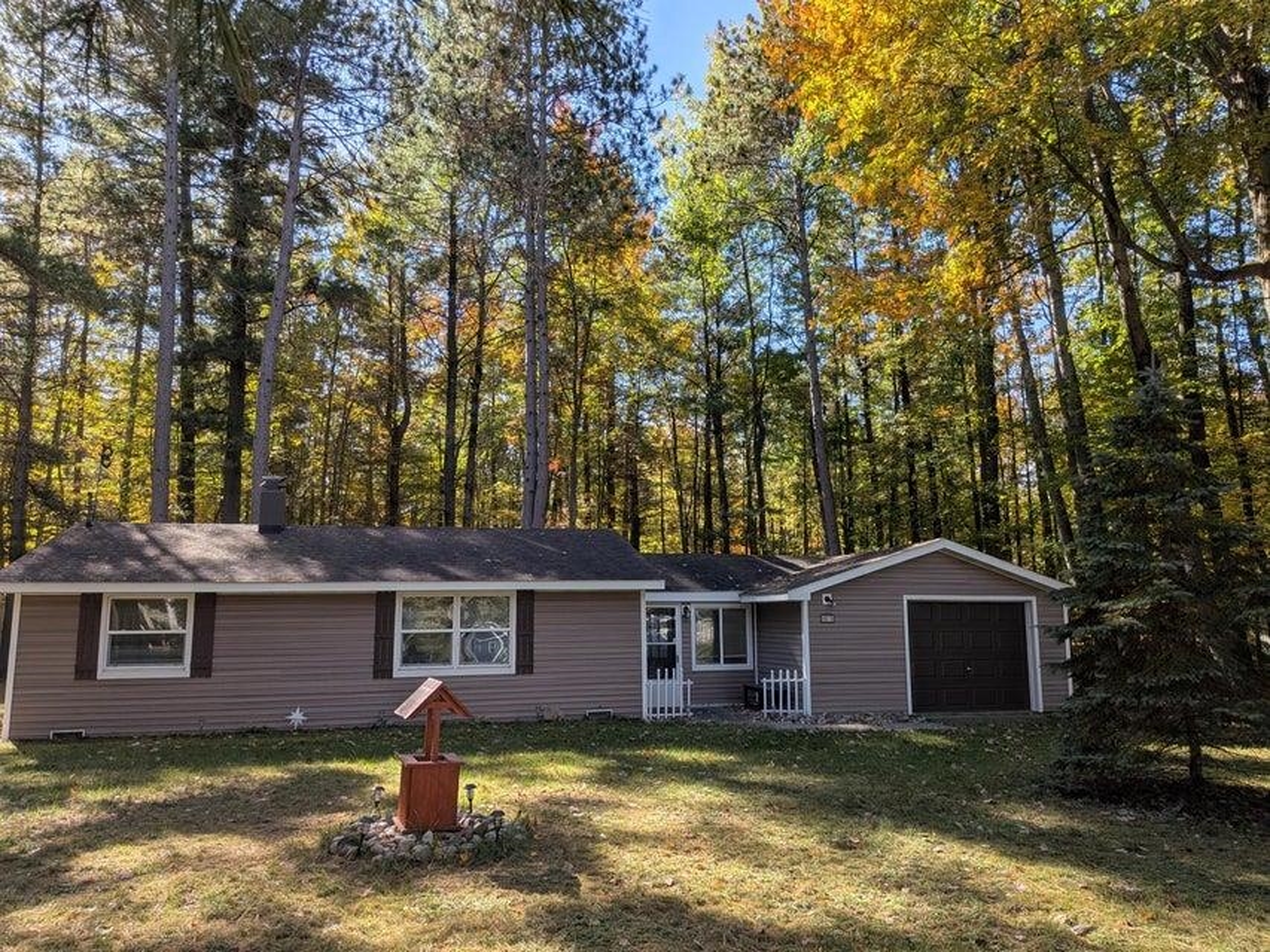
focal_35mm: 24
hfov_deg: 71.6
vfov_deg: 56.8
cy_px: 476
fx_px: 881
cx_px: 635
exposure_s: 1/4016
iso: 26
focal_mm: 4.53
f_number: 1.7
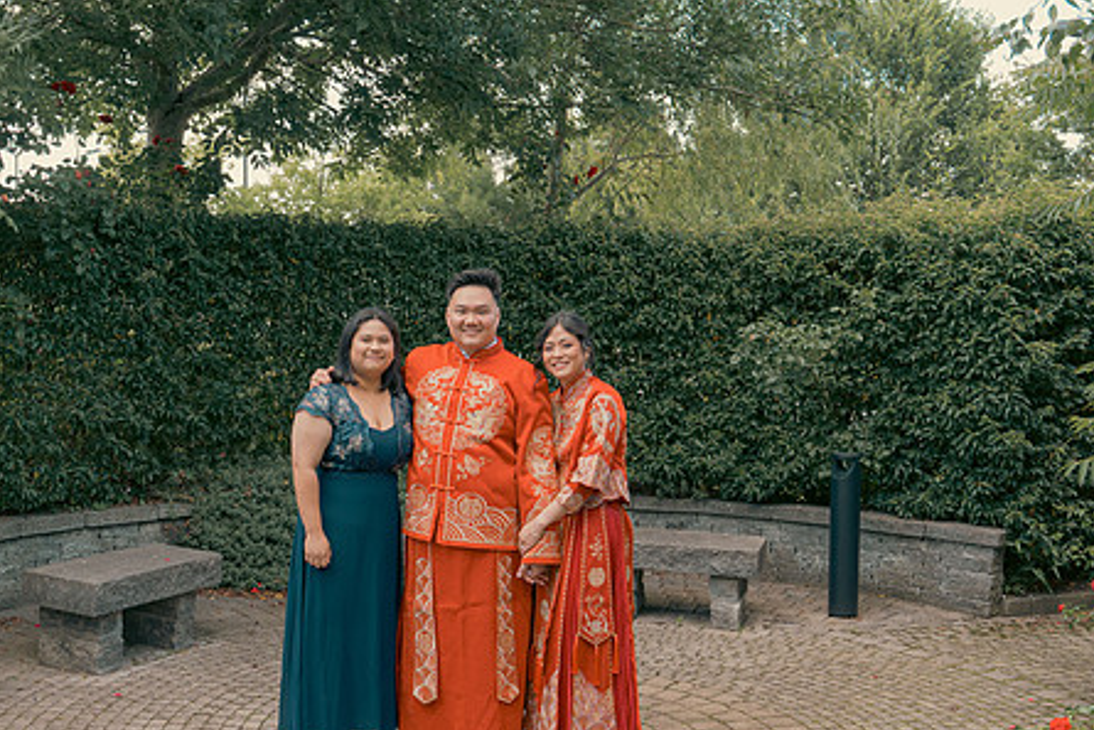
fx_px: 1307
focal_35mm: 43
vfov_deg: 31.2
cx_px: 450
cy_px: 370
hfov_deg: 45.2
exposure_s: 1/160
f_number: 5.6
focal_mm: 33
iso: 400
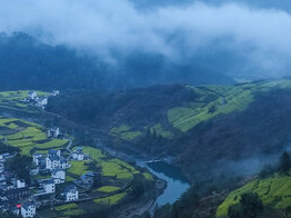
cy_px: 42
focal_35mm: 44
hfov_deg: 42.8
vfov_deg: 31.9
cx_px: 172
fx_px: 370
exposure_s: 1/50
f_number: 1.9
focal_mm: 6.92
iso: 423
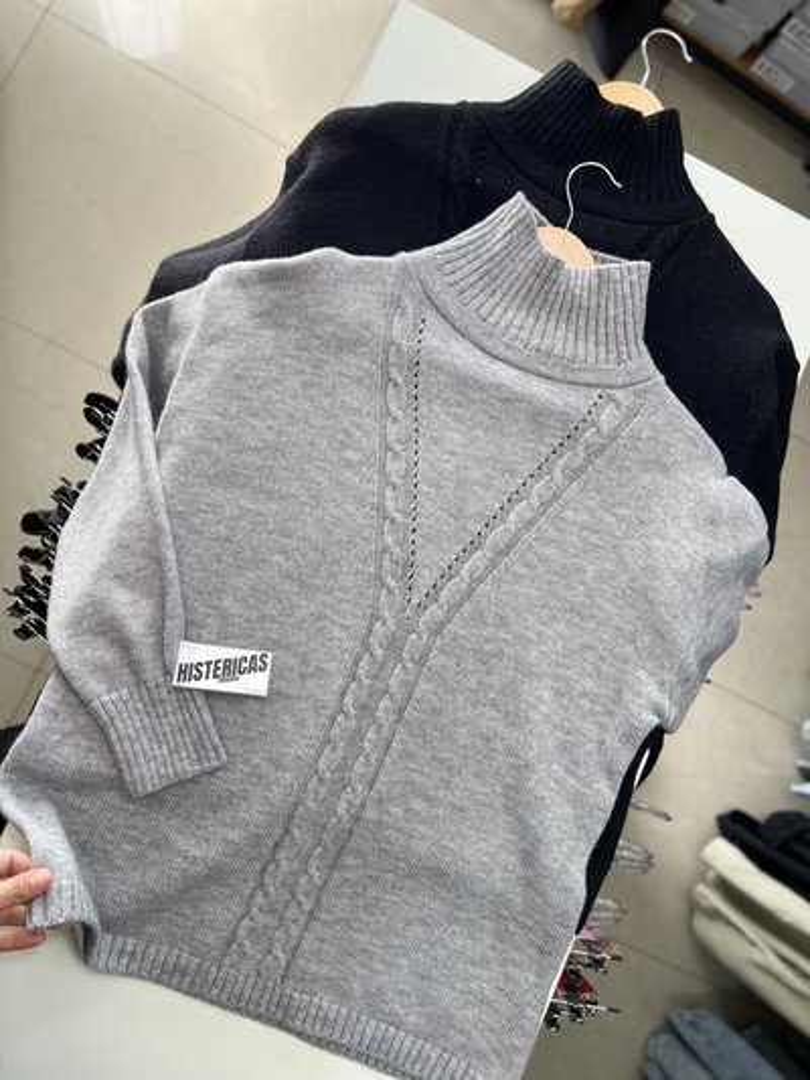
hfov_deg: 53.1
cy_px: 540
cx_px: 405
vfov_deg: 67.3
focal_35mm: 26
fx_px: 811
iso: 64
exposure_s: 1/121
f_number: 1.5
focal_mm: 5.7
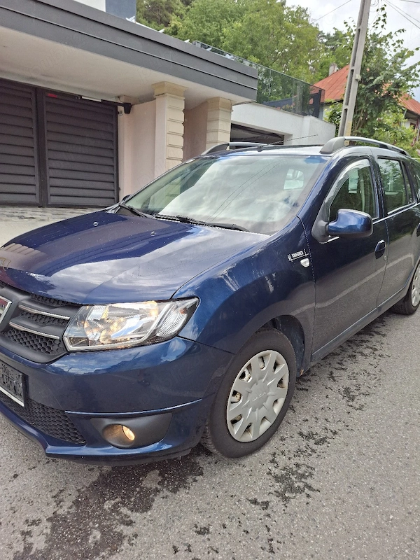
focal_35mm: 23
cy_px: 280
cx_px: 210
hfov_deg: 58.9
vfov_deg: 73.9
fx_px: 372
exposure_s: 1/370
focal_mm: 5.54
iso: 50
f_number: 1.8
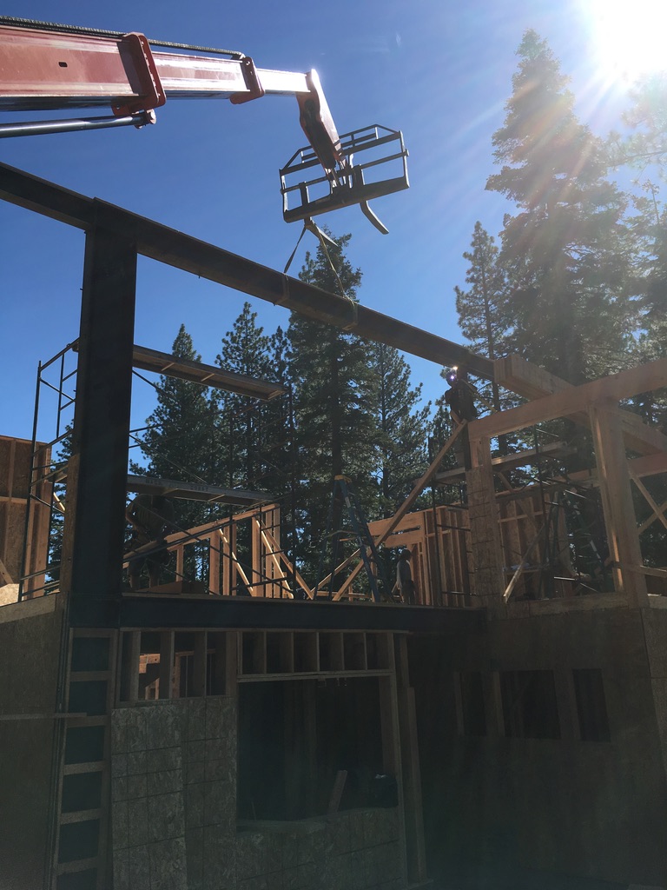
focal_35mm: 29
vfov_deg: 61.7
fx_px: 745
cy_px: 445
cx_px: 334
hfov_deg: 48.2
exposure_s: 1/1789
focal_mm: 4.15
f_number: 2.2
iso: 25
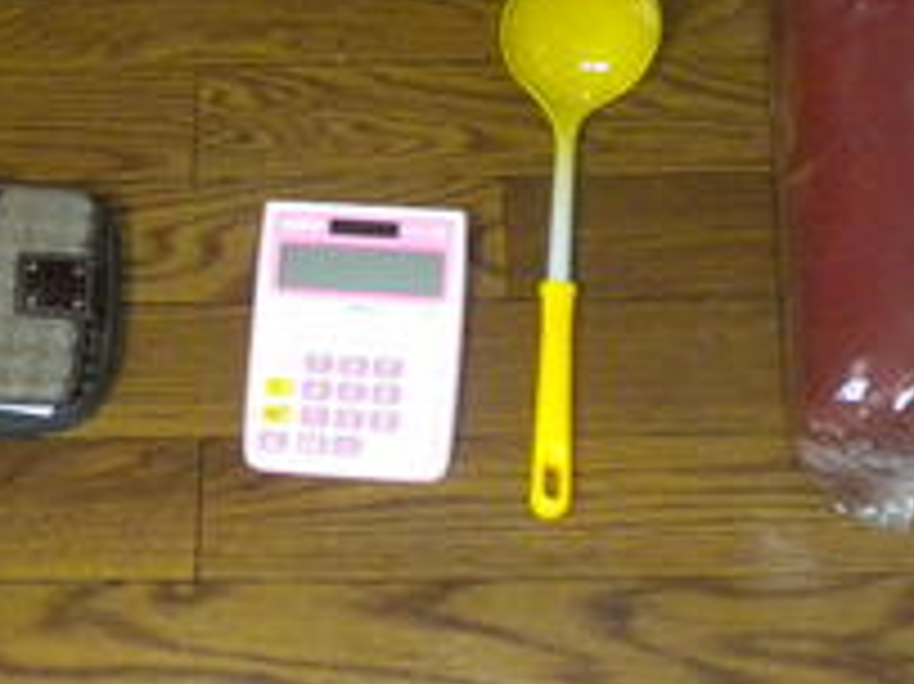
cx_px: 302
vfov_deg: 21.2
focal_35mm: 69
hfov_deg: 28.0
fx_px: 1821
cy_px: 252
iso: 800
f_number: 3.1
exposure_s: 1/30
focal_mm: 6.3
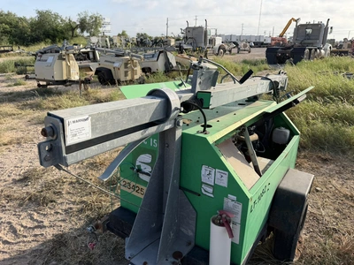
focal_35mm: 24
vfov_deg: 56.8
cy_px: 132
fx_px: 245
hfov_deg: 71.6
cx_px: 177
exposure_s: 1/2110
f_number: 1.78
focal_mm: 6.76
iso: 80
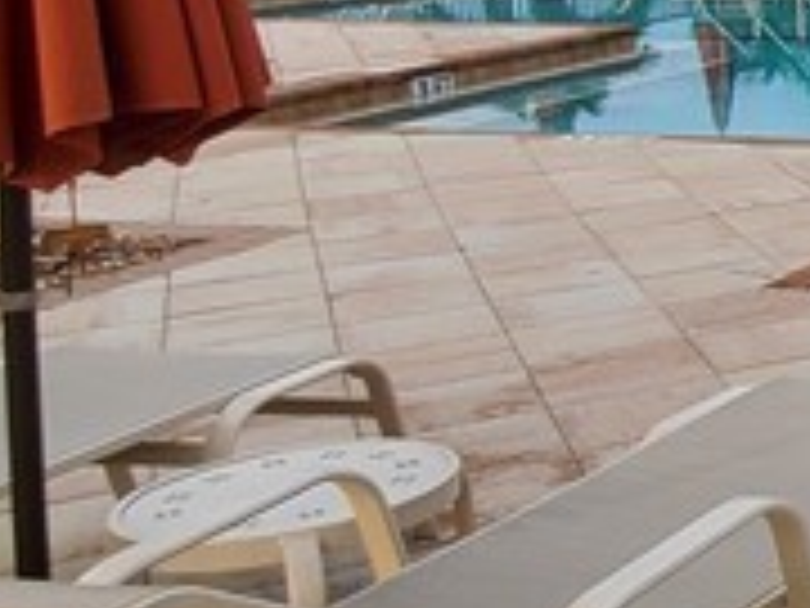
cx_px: 1580
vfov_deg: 19.3
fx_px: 1732
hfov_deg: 18.4
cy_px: -18
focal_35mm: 74
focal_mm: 1.8
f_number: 2.2
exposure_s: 1/214
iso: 50
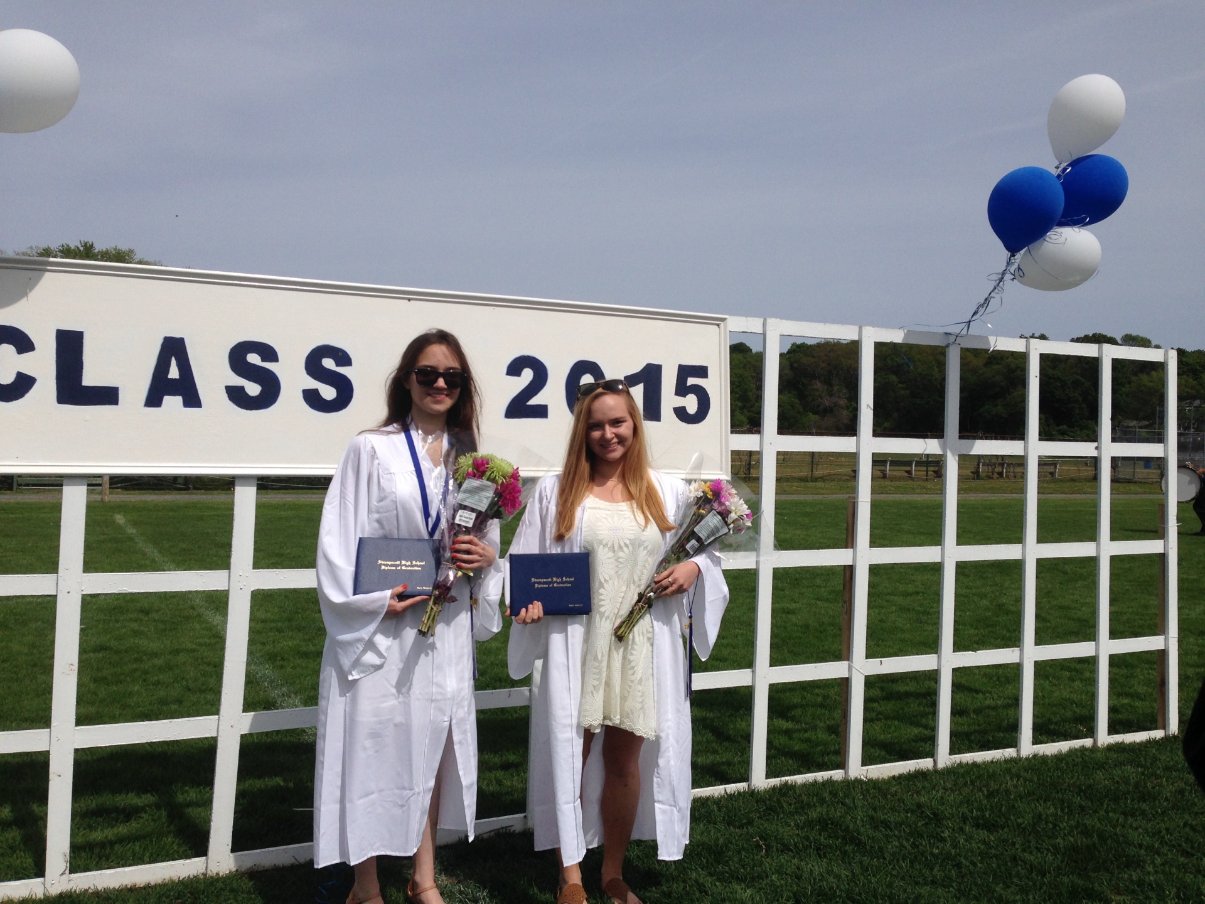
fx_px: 1149
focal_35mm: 33
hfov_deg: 55.4
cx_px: 602
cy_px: 452
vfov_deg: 42.9
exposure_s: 1/4525
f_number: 2.4
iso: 50
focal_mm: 4.12
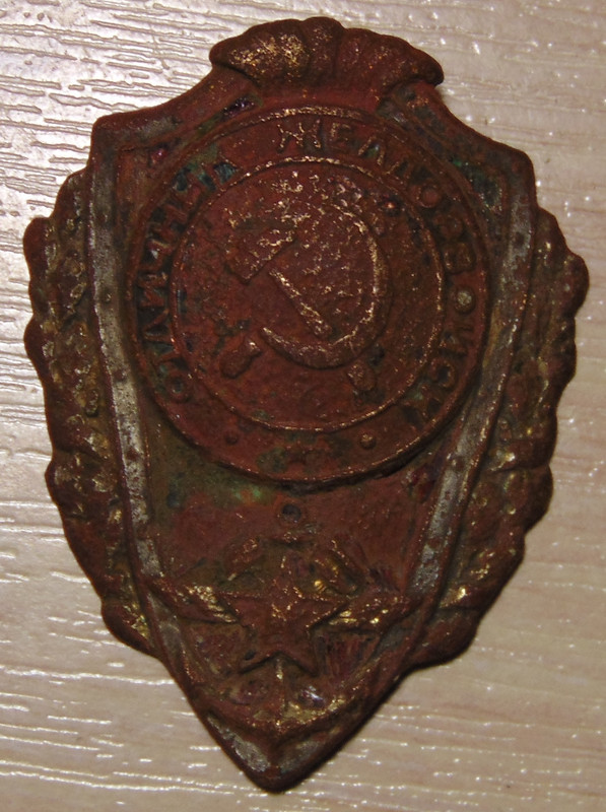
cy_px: 406
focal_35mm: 71
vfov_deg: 27.4
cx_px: 303
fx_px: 1663
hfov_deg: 20.7
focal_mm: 12.8
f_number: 3.7
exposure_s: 1/30
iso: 80
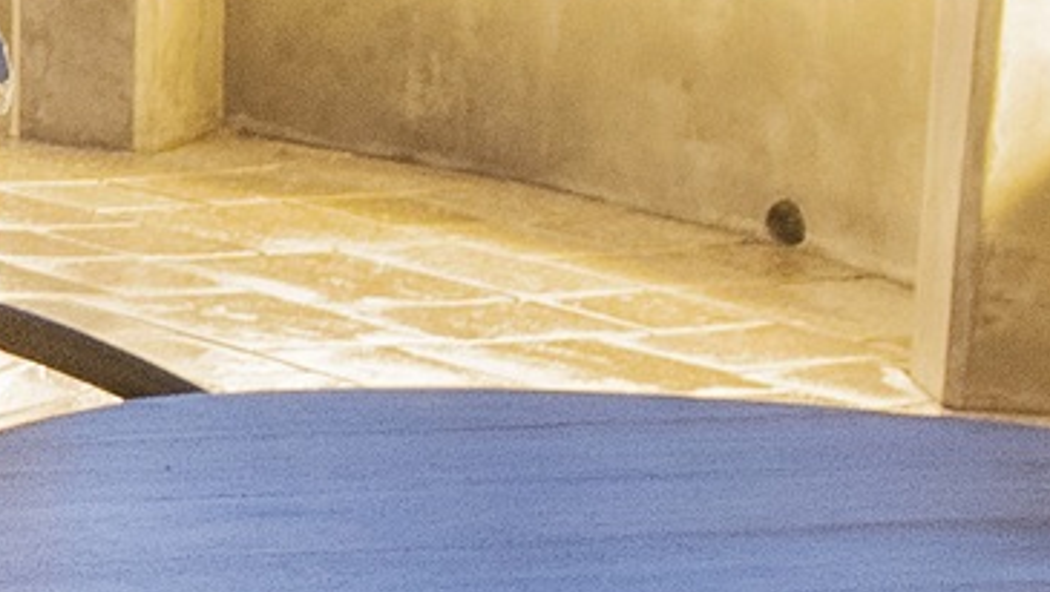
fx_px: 6158
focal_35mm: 221
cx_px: -1973
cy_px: 210
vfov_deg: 5.5
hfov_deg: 8.4
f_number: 5
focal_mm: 24
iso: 200
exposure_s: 1/3
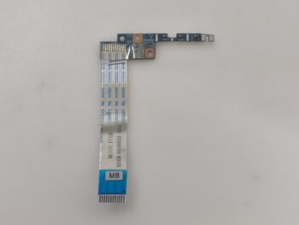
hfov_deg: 52.6
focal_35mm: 35
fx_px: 303
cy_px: 112
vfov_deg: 40.7
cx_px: 150
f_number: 1.6
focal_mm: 6.57
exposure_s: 1/50
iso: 320
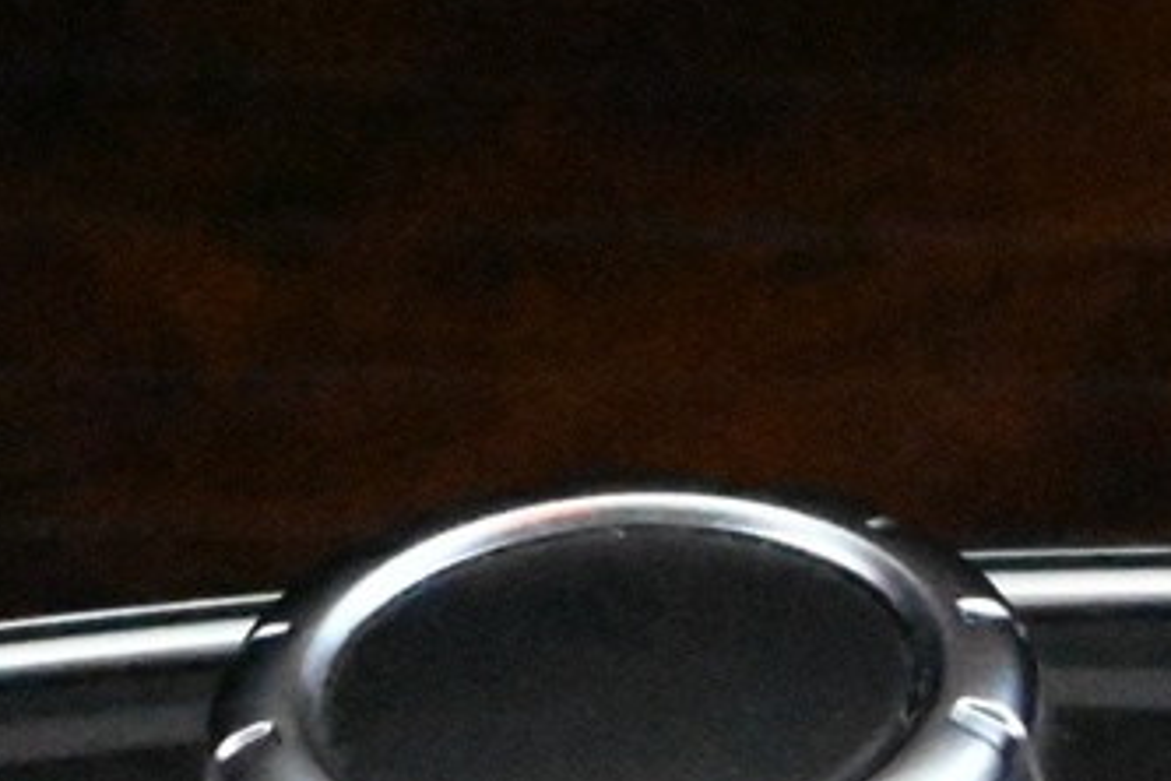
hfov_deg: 5.6
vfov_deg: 3.8
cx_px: 1807
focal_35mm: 365
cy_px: 848
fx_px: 11872
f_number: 6.3
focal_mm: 50
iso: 28800
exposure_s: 1/80
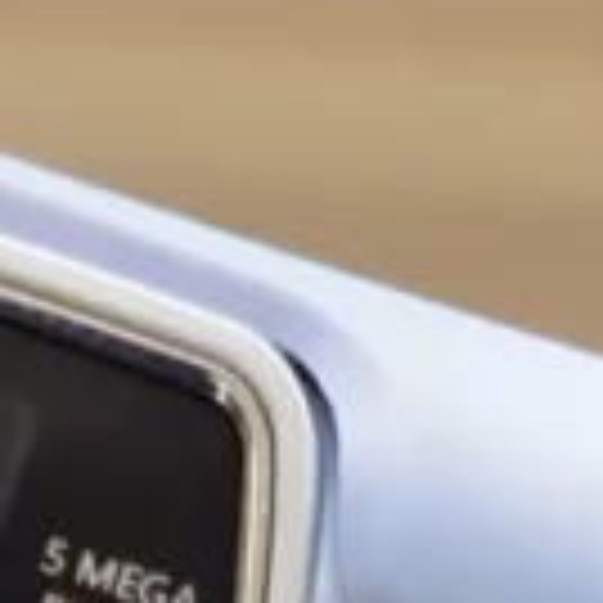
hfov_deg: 4.7
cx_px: 126
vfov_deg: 4.5
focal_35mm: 375
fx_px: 7391
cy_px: 1670
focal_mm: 5.4
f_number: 1.6
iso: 125
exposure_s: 1/50
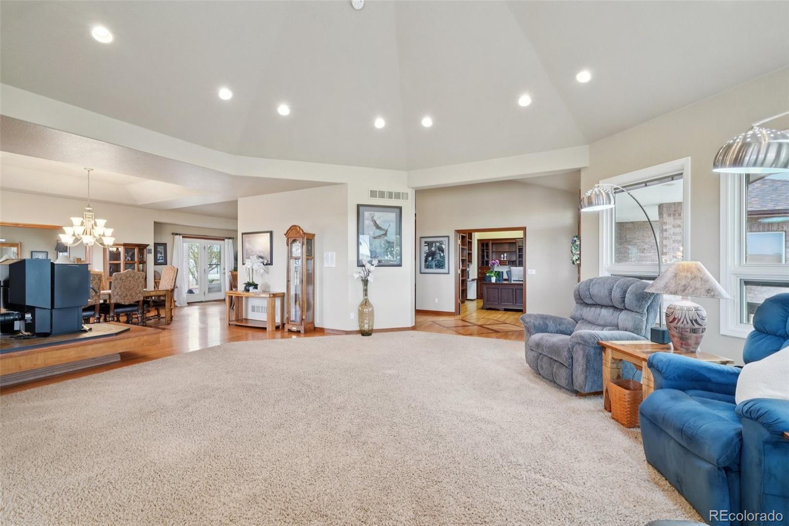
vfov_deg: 77.3
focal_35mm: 15
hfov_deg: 100.4
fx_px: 329
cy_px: 263
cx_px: 394
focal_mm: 10
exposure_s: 1/15
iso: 800
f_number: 8
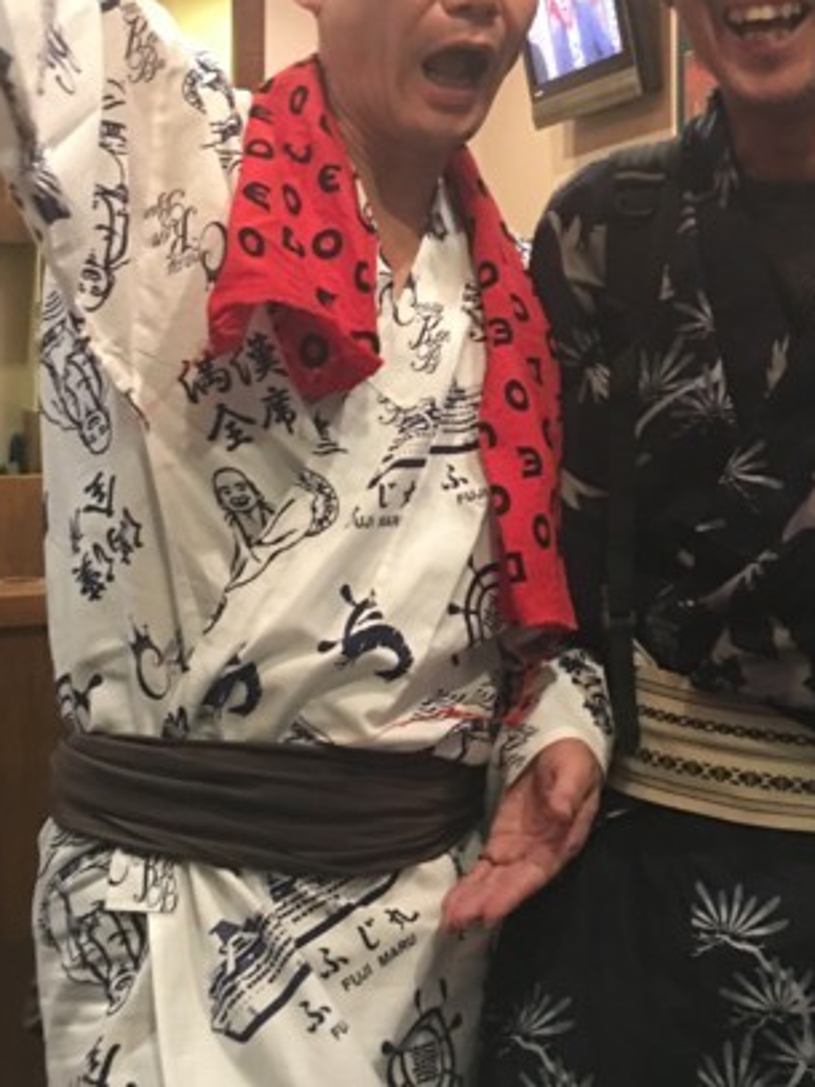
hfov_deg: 25.5
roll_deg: +1.1
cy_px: 275
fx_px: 1790
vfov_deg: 33.1
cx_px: 556
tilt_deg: +4.5
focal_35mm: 57
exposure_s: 1/4
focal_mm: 4.15
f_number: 2.2
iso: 125
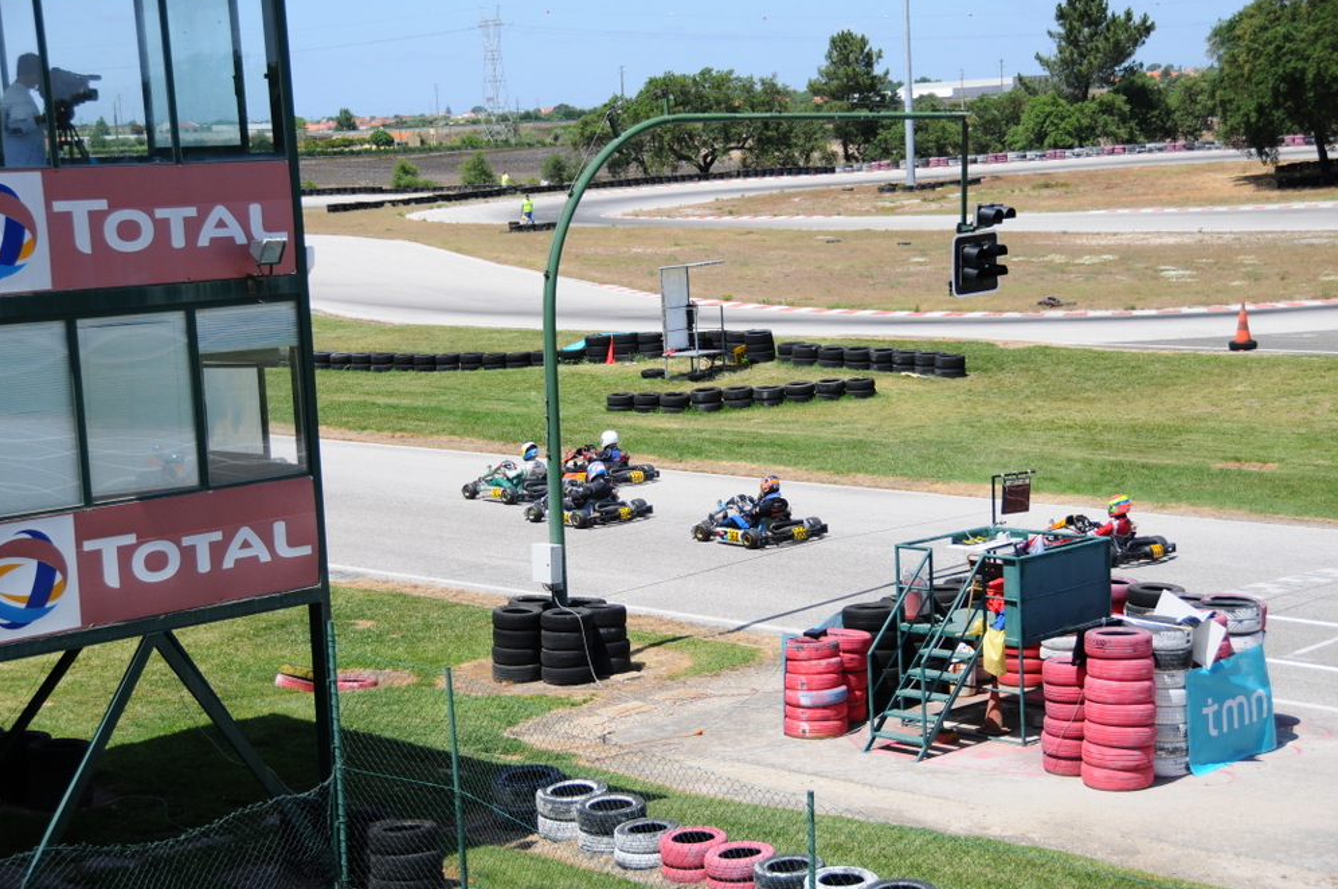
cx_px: 664
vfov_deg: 18.4
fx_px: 2748
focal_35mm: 74
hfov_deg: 27.4
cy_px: 443
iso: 400
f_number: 4.5
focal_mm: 48
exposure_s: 1/2500
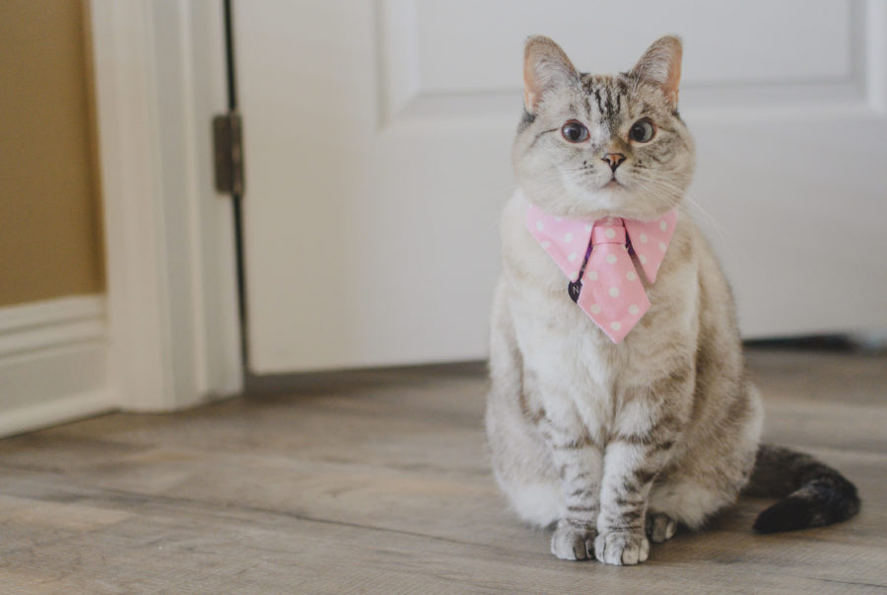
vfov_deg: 26.1
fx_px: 1283
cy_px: 298
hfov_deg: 38.1
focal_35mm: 52
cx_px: 444
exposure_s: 1/100
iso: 1250
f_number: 1.8
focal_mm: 35
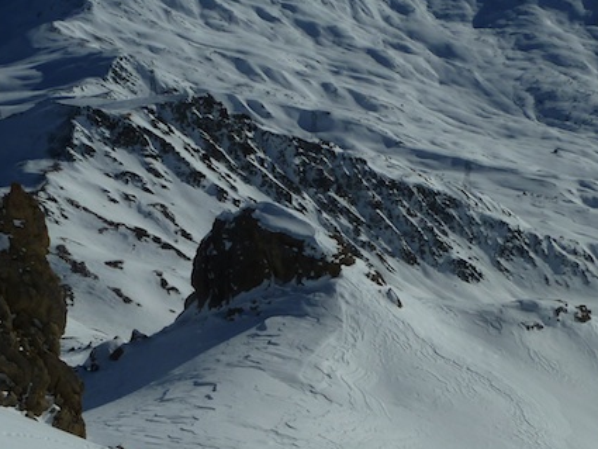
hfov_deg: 32.0
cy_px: 415
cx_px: 221
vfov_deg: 23.7
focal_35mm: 60
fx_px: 1037
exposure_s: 1/1600
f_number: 6.3
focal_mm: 5
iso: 80
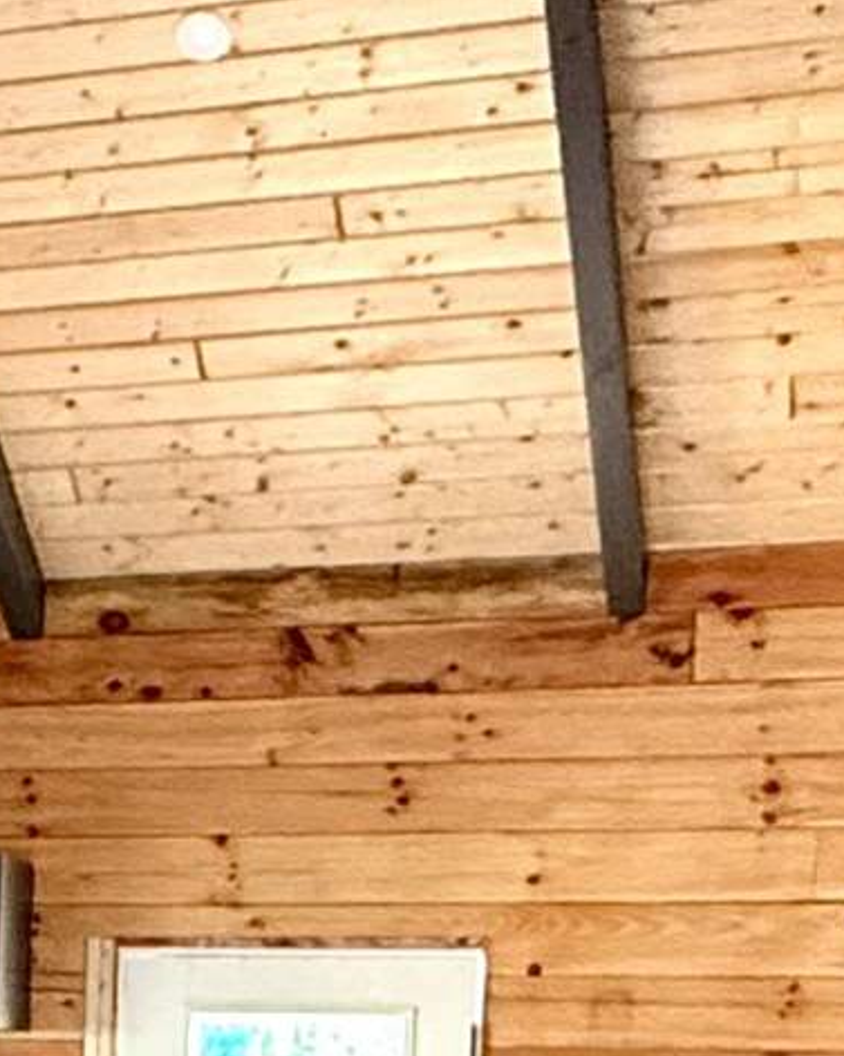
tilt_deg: +1.7
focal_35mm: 89
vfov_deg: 20.7
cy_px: 1092
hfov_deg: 16.3
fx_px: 2782
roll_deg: -2.2
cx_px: -275
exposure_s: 1/60
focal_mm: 2.22
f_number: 2.2
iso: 640
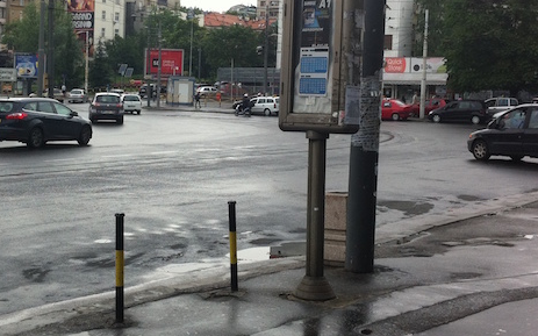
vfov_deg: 20.2
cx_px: 239
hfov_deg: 32.0
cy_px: 113
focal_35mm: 64
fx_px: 938
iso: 80
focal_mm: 3.85
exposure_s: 1/431
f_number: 2.8
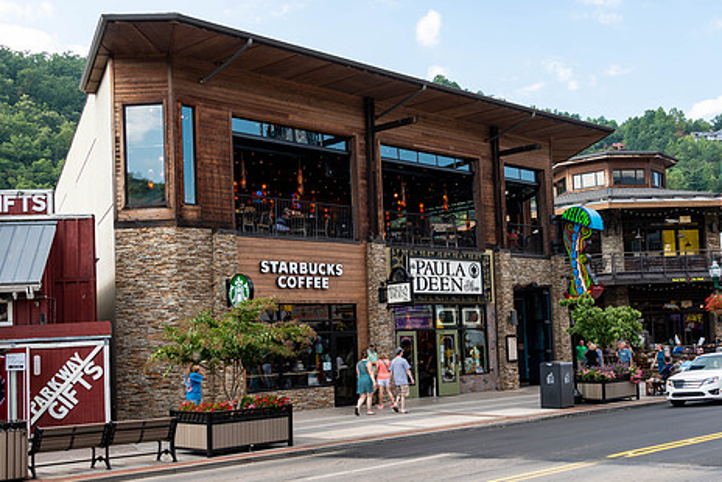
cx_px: 434
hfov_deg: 43.4
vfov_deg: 29.9
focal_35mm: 45
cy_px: 271
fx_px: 903
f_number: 7.1
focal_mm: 36
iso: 100
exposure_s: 1/80
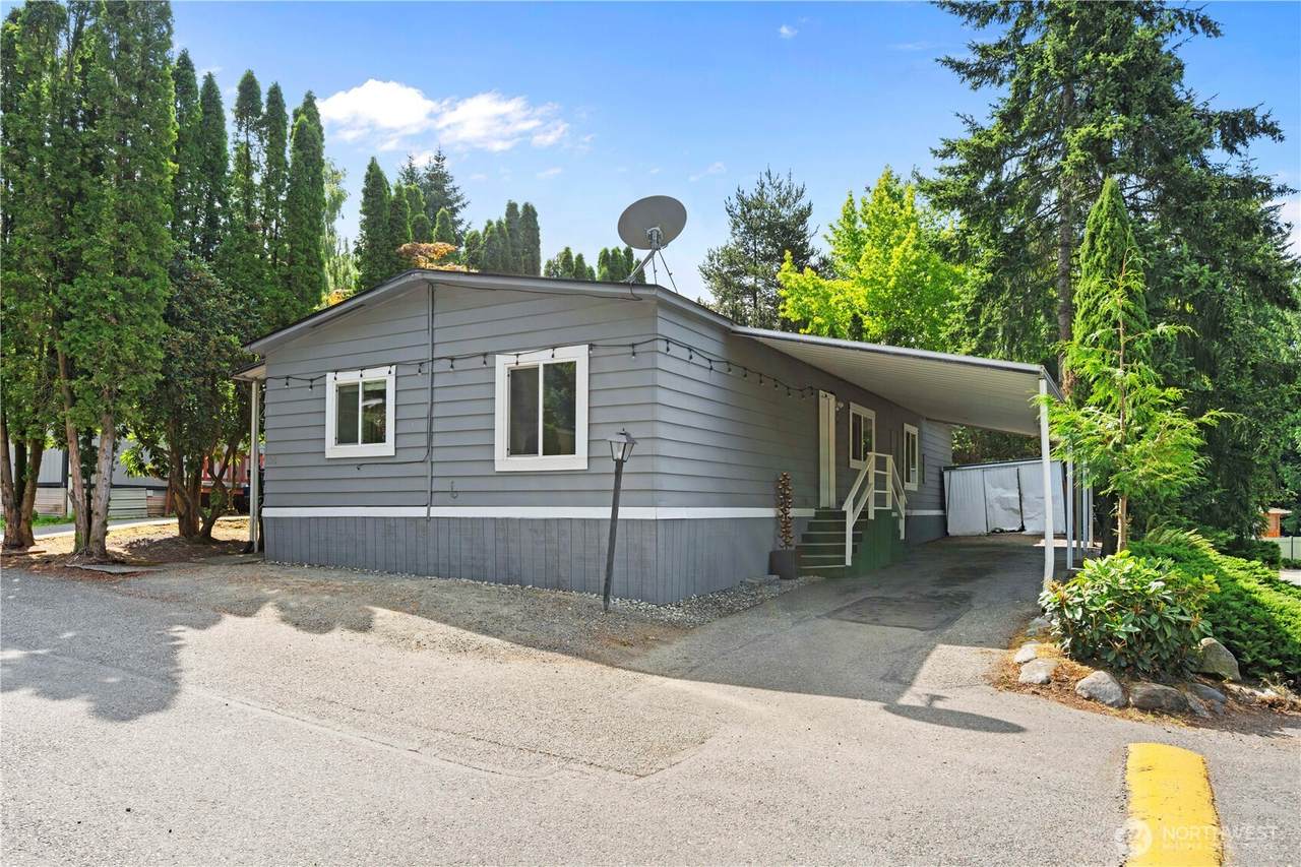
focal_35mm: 22
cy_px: 434
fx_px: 795
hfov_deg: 78.6
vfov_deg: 57.2
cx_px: 650
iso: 200
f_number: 8
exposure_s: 1/125
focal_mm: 22
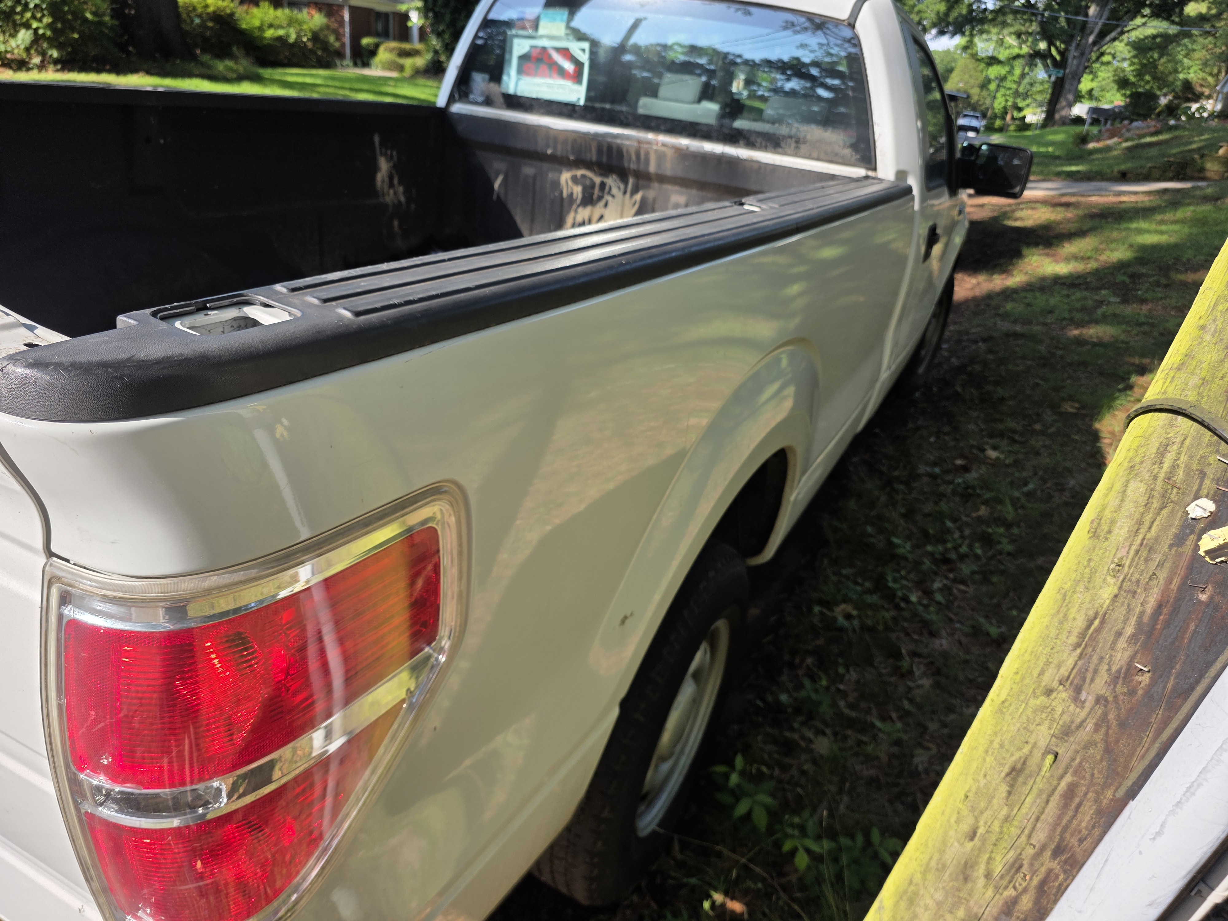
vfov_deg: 58.9
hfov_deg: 73.9
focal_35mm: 23
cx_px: 614
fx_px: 816
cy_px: 460
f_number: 1.7
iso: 80
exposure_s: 1/1994
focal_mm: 6.3
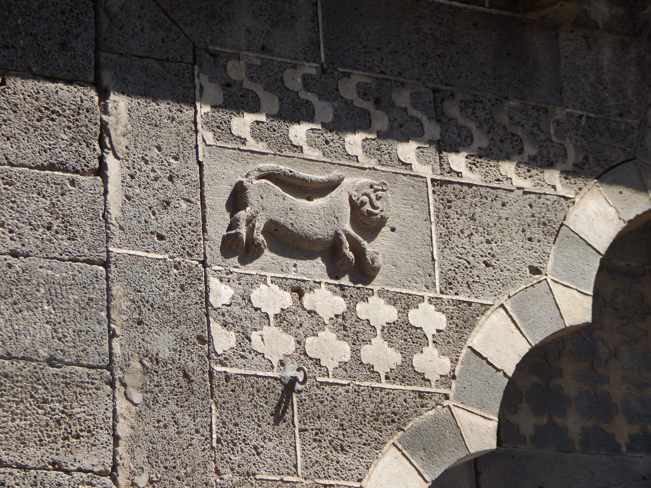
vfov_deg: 11.3
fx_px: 2464
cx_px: 326
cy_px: 244
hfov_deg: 15.1
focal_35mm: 131
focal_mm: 23.4
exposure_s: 1/400
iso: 125
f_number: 4.8
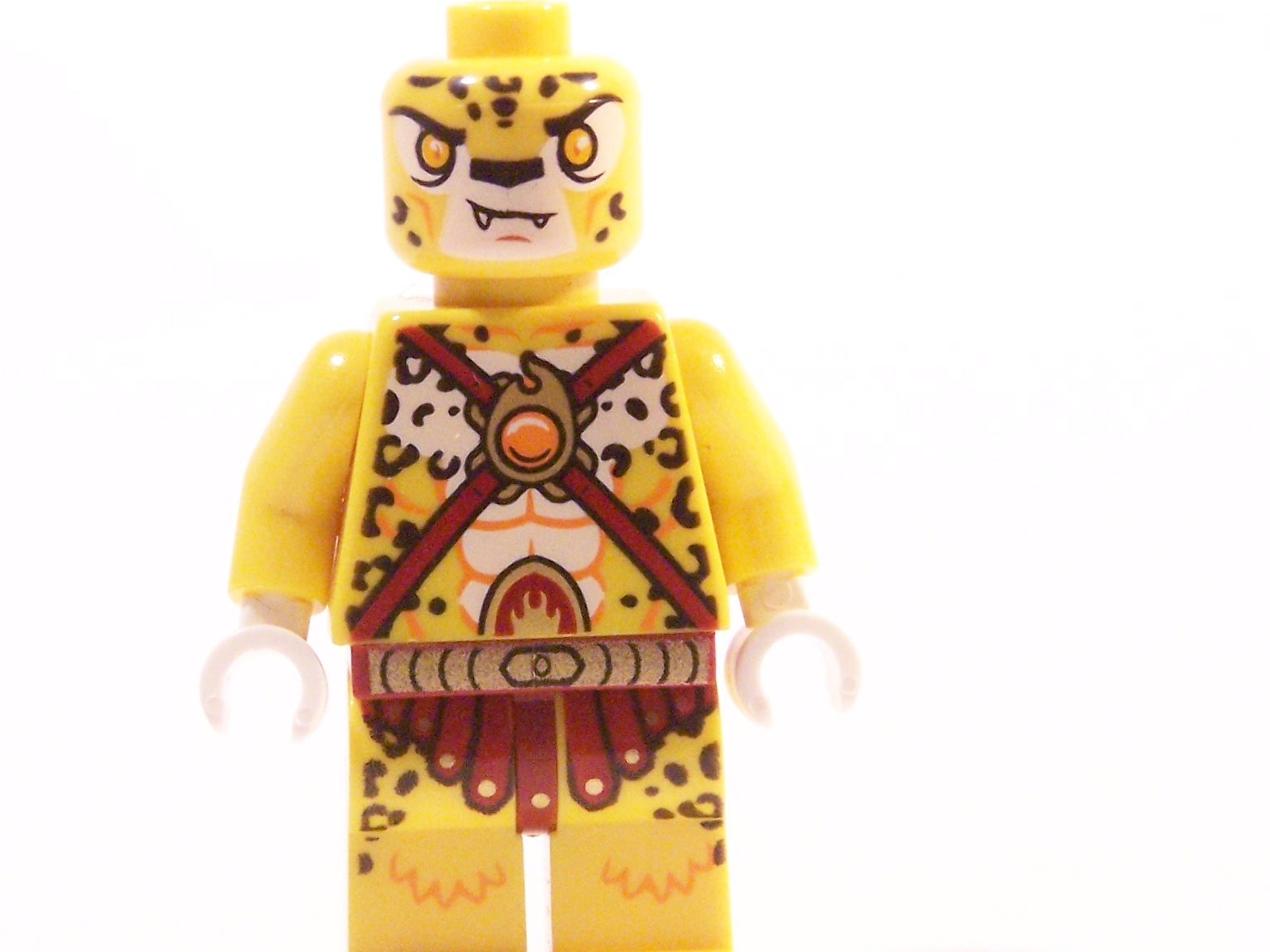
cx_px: 548
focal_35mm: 175
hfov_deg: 11.3
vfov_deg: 8.5
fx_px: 6419
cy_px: 490
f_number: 3.6
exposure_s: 1/30
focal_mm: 17.5
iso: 400
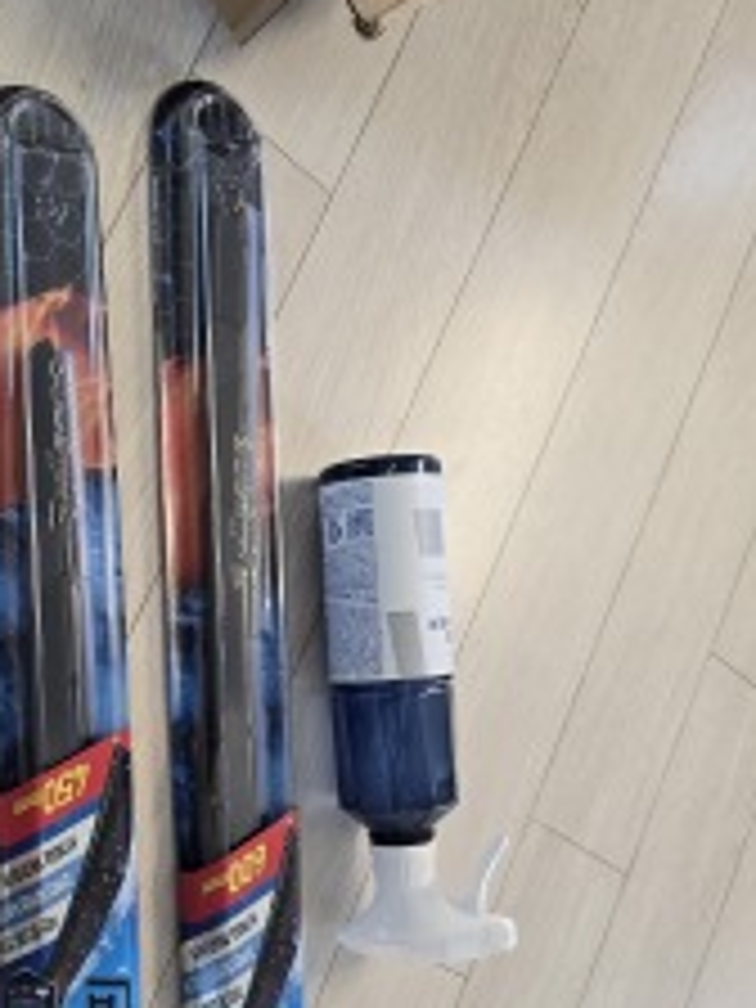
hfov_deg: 37.7
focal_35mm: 37
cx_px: 189
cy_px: 724
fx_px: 1077
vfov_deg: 48.7
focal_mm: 6.3
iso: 250
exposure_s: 1/120
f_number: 1.7
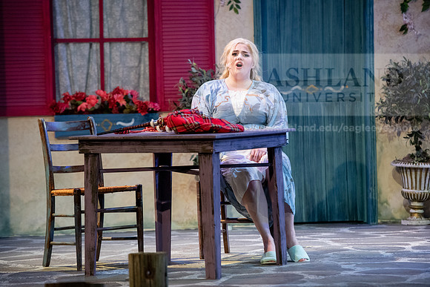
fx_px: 2031
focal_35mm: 170
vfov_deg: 8.1
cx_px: 215
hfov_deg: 12.1
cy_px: 144
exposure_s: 1/320
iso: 2500
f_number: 3.2
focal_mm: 170
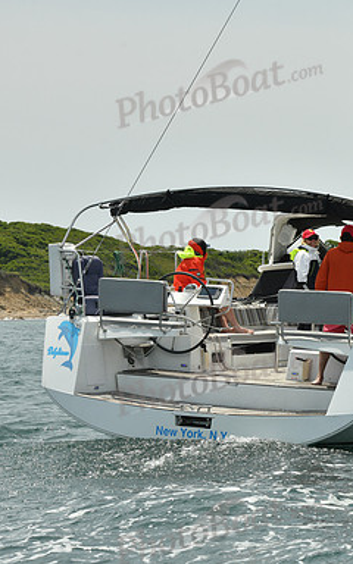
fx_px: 2324
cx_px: 400
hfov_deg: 8.6
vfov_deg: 13.9
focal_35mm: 151
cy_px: 281
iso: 320
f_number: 9
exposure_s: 1/1250
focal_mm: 98
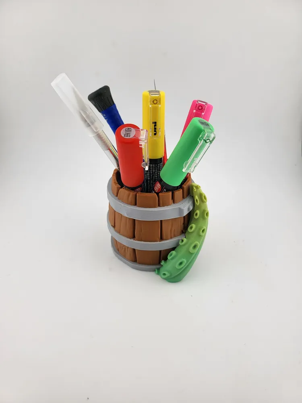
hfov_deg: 56.8
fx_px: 279
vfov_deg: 71.6
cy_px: 202
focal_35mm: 24
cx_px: 151
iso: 40
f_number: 1.8
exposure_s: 1/1252
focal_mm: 5
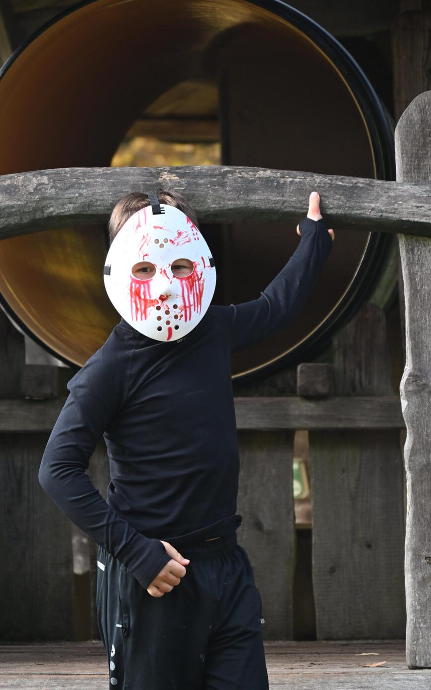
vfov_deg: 9.8
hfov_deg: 6.1
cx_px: 215
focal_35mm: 215
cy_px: 345
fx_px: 4042
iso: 450
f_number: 6.3
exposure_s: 1/200
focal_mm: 140
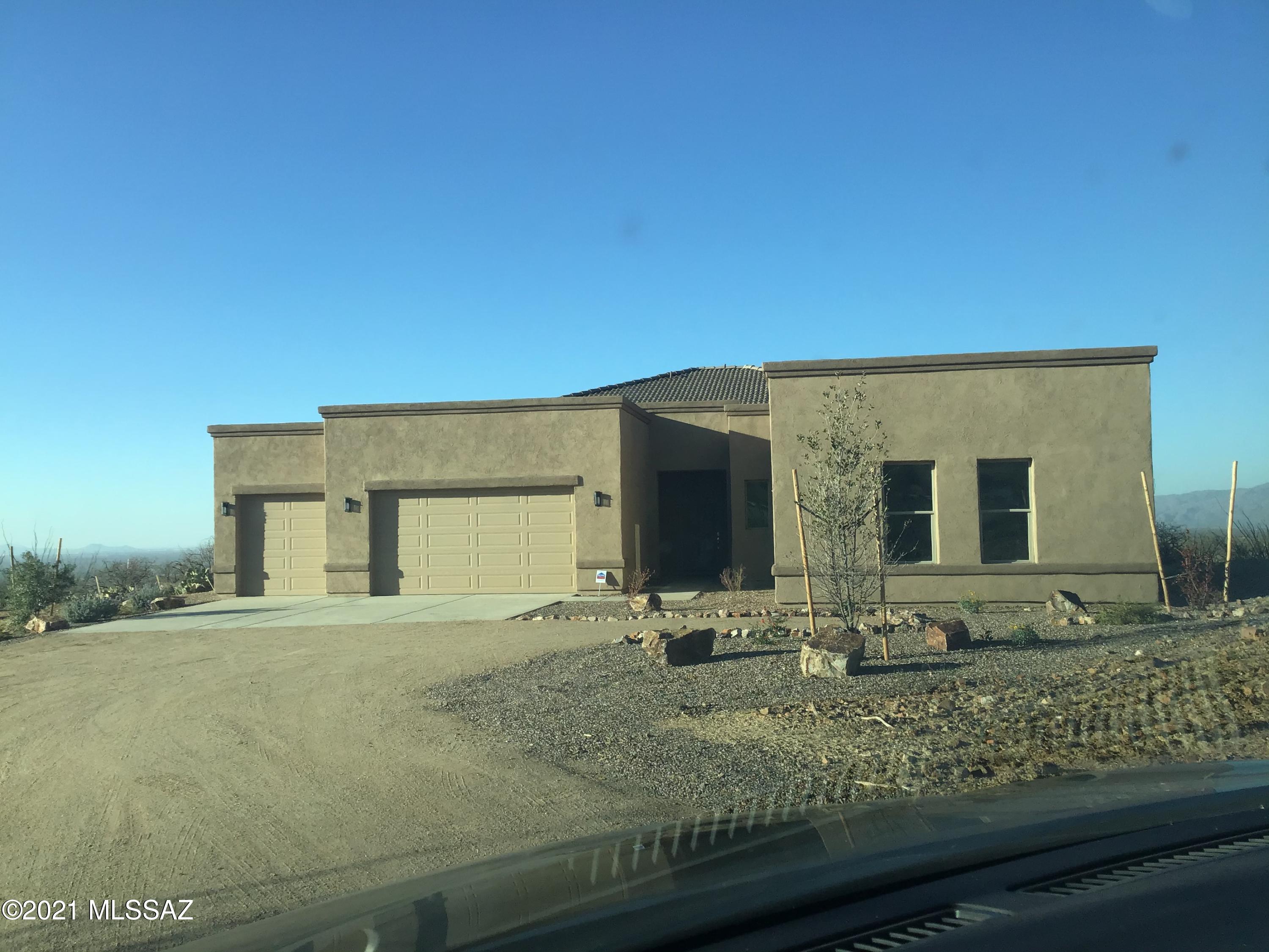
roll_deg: +0.9
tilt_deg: +2.0
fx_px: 1136
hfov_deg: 58.4
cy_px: 476
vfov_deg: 45.4
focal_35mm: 31
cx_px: 634
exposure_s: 1/641
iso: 25
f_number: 2.4
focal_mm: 3.3
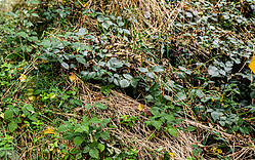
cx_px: 161
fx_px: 396
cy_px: 59
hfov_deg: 35.4
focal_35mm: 57
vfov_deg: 22.7
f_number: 4
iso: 400
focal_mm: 24
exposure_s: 1/60
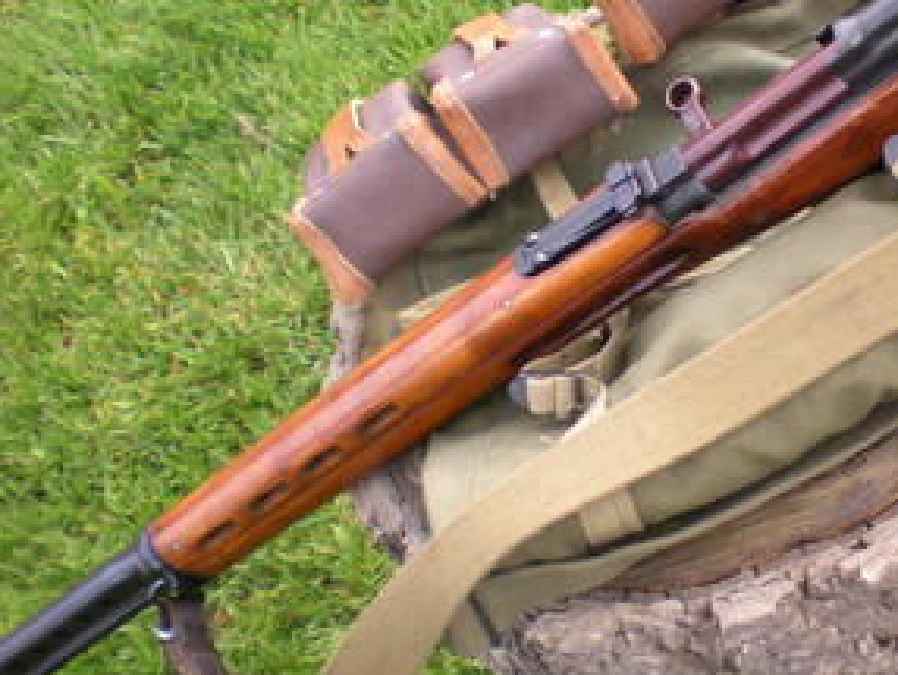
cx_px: 791
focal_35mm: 85
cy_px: 251
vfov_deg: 17.4
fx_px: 2207
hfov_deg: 22.5
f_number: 3.1
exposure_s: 1/57.7
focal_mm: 6.3
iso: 76
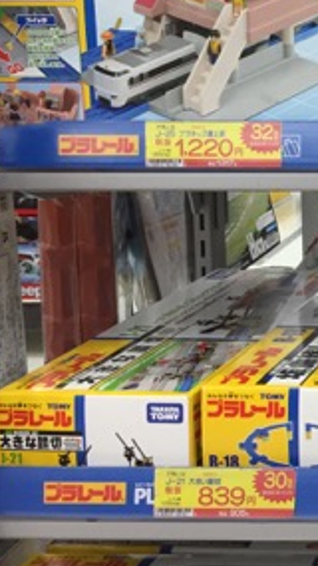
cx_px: 562
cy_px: 169
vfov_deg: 29.5
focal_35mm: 71
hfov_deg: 14.9
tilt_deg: -6.7
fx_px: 1066
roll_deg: +0.5
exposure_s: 1/40
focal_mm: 4.15
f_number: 2.2
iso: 40
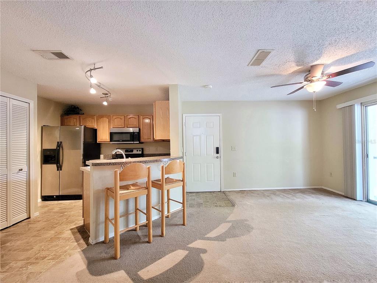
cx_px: 188
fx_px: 142
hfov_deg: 106.2
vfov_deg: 89.9
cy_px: 142
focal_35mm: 13
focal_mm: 2.2
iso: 640
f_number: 2.2
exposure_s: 1/24
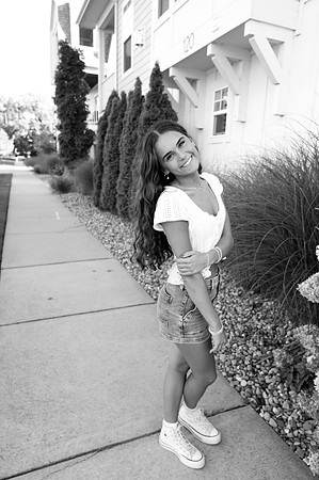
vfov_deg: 73.8
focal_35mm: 24
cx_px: 160
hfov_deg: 53.0
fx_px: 320
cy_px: 240
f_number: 4
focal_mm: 24
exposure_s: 1/800
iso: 1000
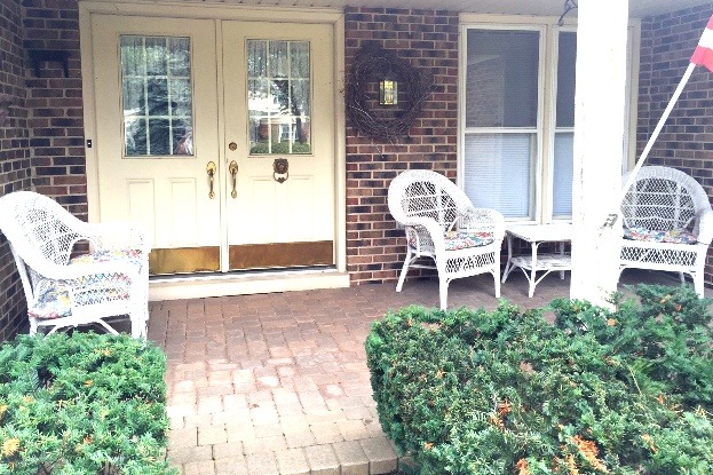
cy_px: 205
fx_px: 614
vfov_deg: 42.2
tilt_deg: -5.6
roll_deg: -0.6
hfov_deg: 60.3
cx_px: 348
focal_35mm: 31
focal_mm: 4.15
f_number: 2.2
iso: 32
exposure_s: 1/235
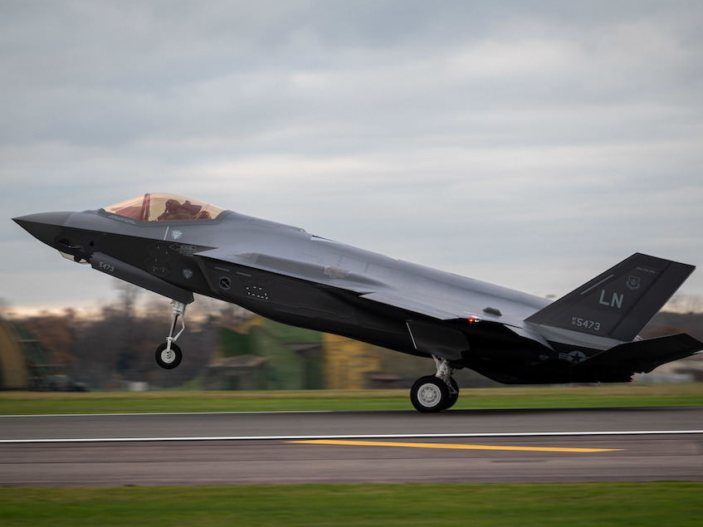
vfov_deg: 6.8
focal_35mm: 218
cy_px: 262
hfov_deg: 9.1
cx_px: 352
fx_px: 4427
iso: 200
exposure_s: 1/250
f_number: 3.5
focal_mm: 200
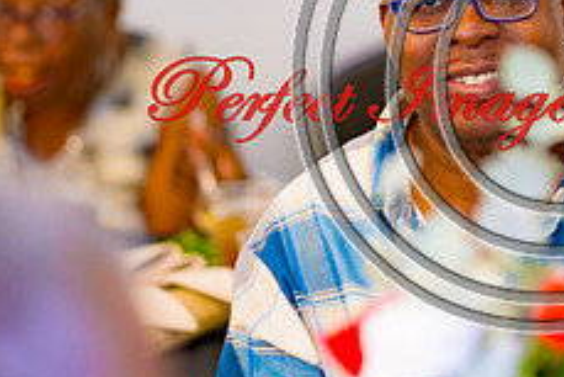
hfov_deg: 7.7
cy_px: 97
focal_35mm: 266
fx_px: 4170
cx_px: 544
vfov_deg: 5.2
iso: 500
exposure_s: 1/100
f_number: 1.8
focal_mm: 105
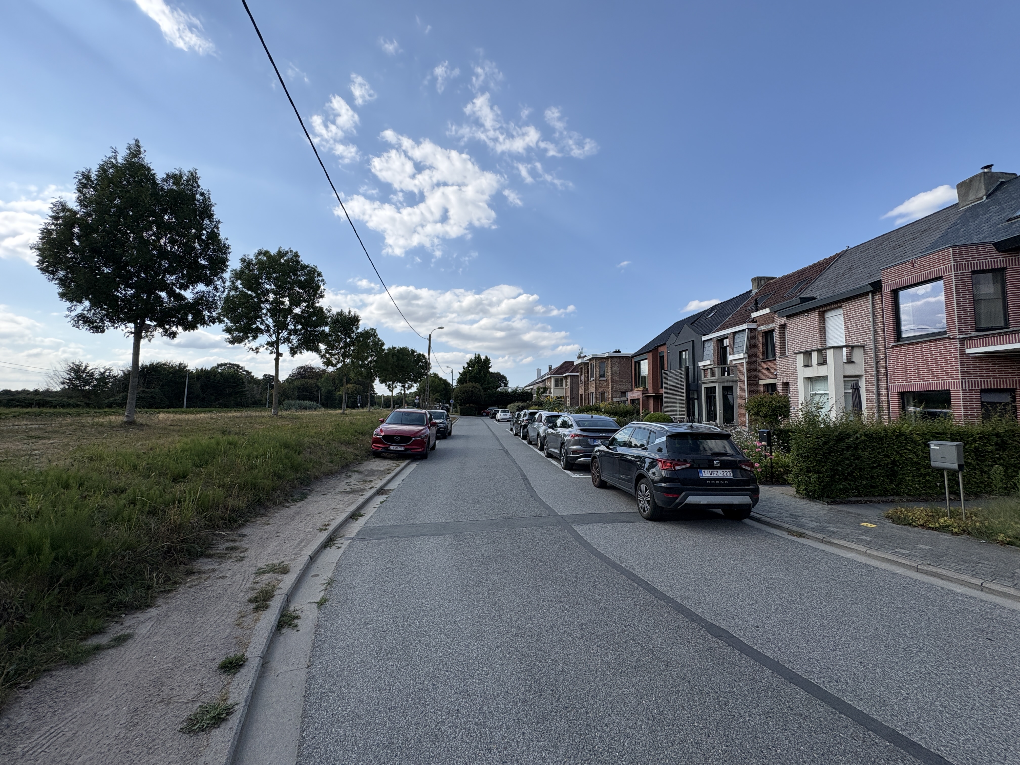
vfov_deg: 85.7
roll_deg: +0.9
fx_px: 413
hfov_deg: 102.1
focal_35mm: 14
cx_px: 510
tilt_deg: +4.0
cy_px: 382
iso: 50
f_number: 2.2
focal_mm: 2.22
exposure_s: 1/2208
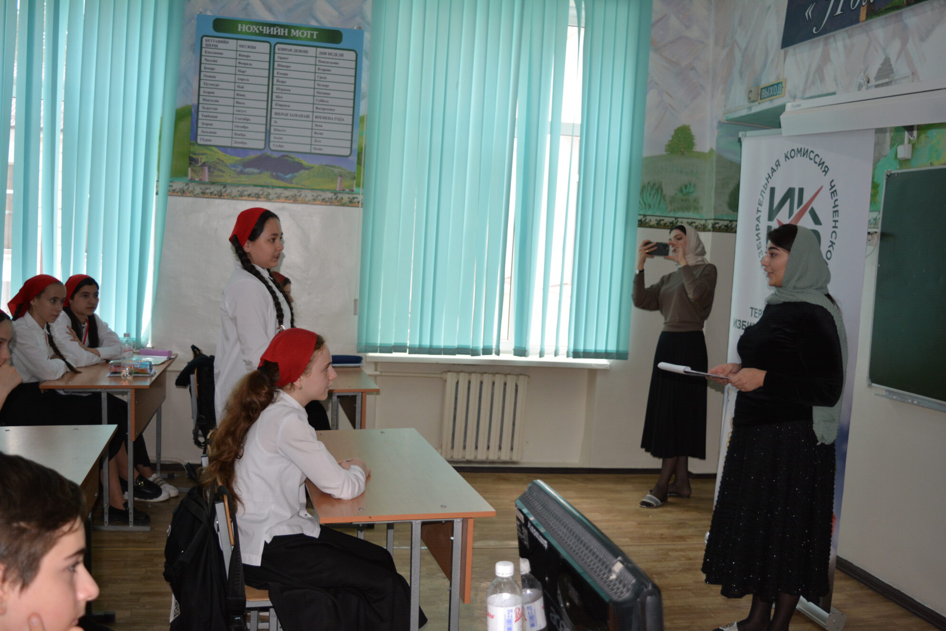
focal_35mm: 37
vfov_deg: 35.9
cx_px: 483
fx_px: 972
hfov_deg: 51.9
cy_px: 323
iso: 360
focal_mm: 24
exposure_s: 1/125
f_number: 4
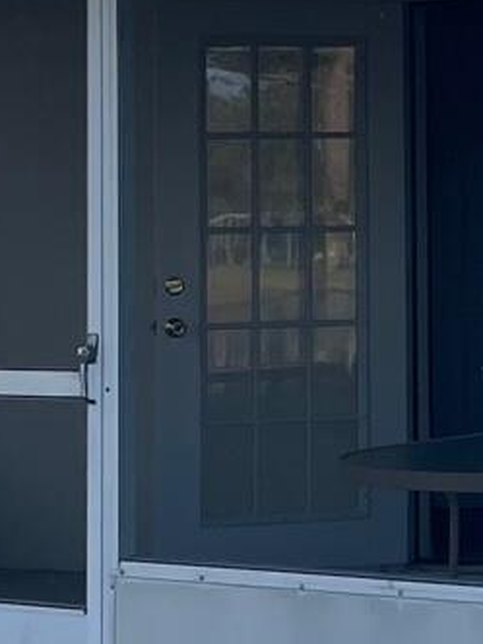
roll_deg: +1.2
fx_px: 2939
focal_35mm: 158
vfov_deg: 12.4
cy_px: 48
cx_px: 566
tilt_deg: +4.2
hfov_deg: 9.3
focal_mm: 4.2
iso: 32
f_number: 1.6
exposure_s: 1/2174
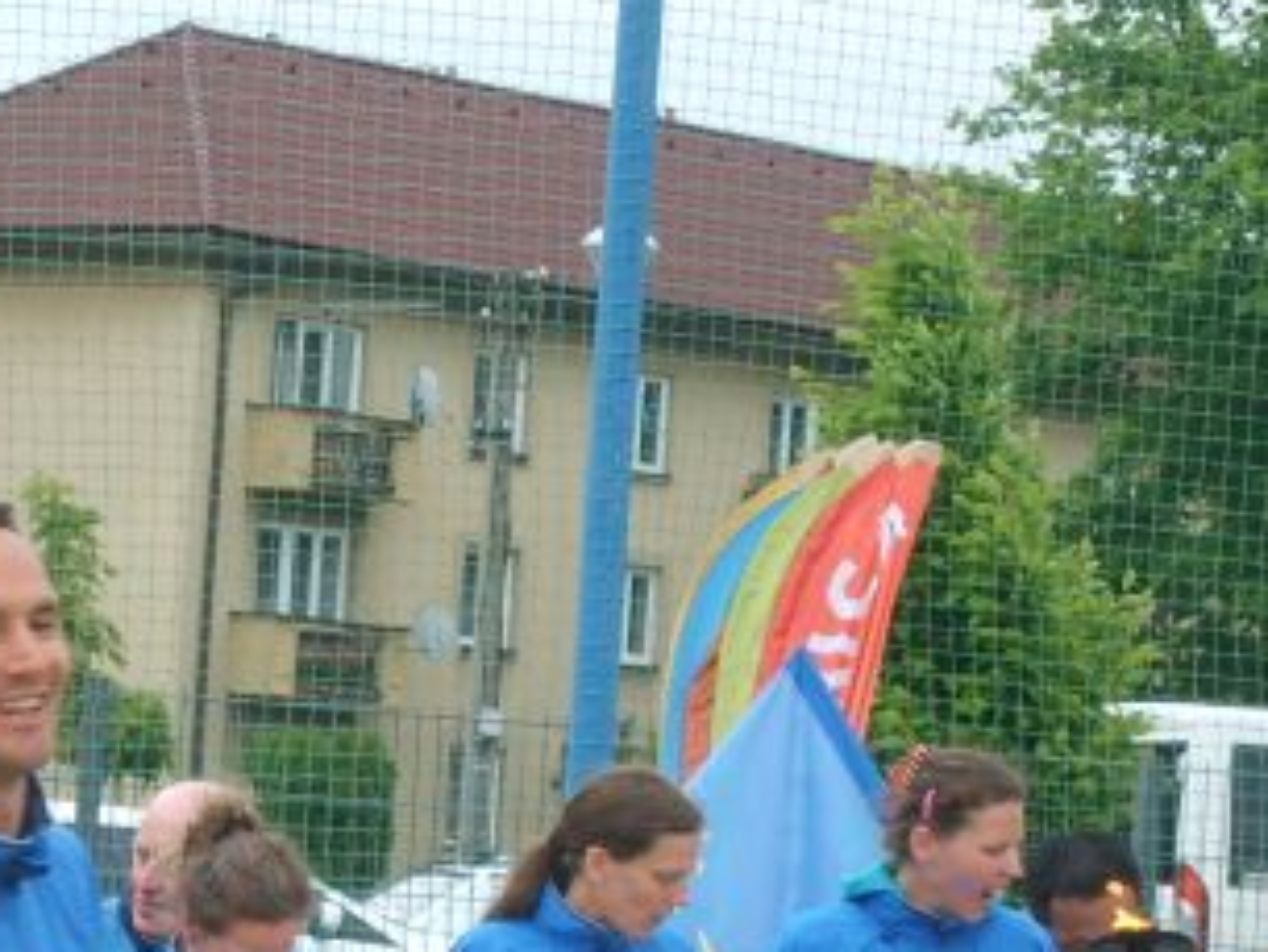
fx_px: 6926
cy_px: 1048
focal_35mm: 189
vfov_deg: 7.8
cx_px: 208
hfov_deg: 10.4
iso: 50
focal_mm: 12
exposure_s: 1/125
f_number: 3.9
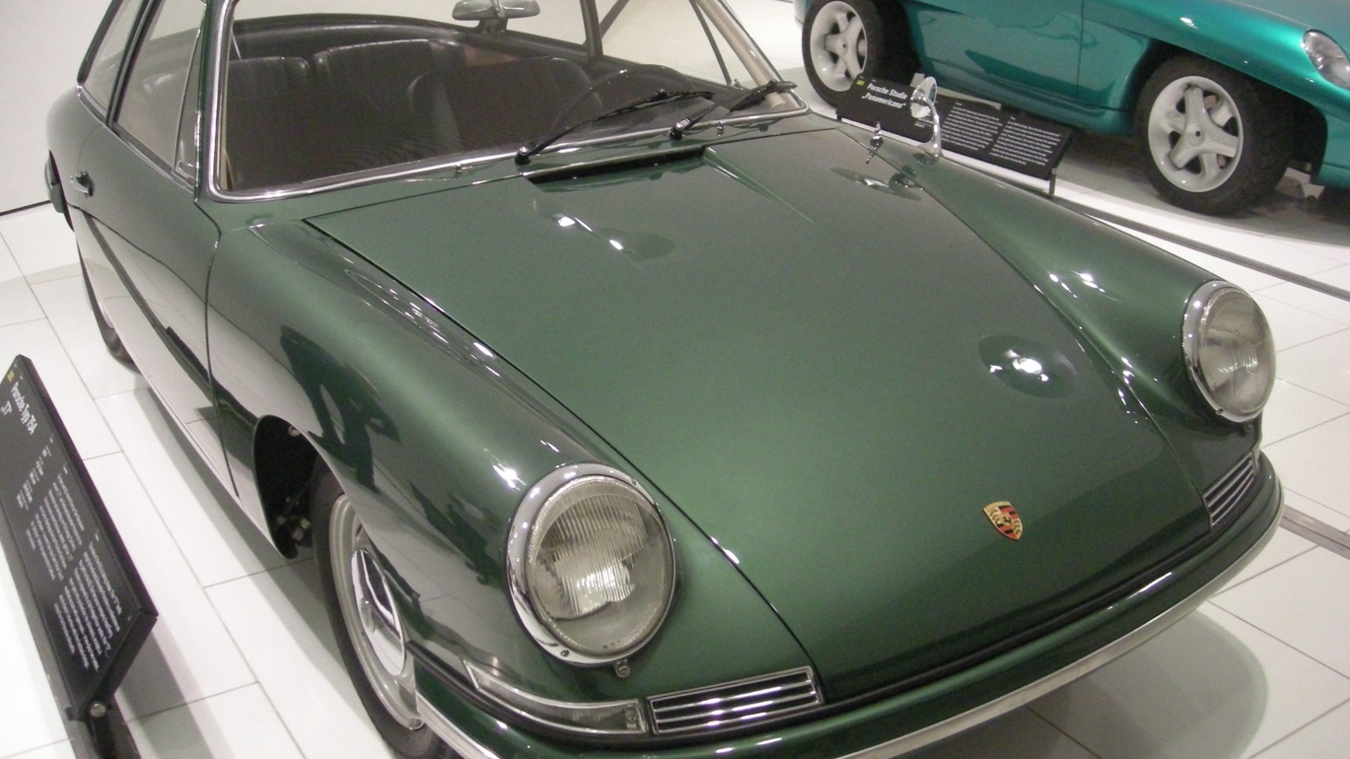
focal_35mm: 39
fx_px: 1396
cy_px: 350
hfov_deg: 51.6
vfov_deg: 30.4
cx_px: 661
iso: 400
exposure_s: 1/51
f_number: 2.8
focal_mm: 5.7
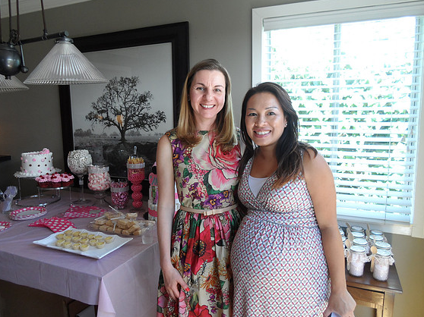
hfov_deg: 67.3
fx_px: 318
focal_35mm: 26
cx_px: 210
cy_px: 157
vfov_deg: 53.0
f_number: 2.5
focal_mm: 4.5
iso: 100
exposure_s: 1/30
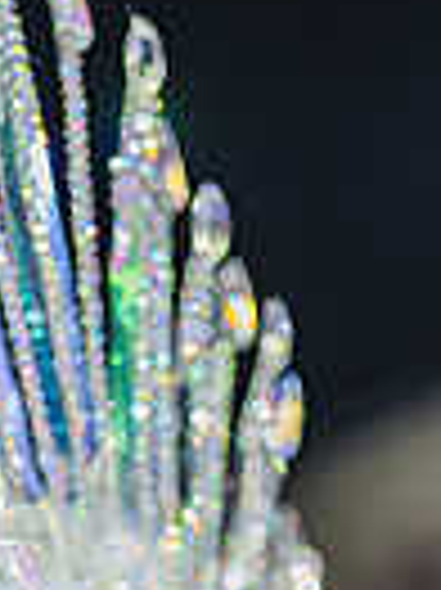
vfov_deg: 11.3
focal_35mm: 165
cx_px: 76
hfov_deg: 9.0
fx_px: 2807
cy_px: 982
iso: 1600
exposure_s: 1/1000
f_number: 1.2
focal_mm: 50
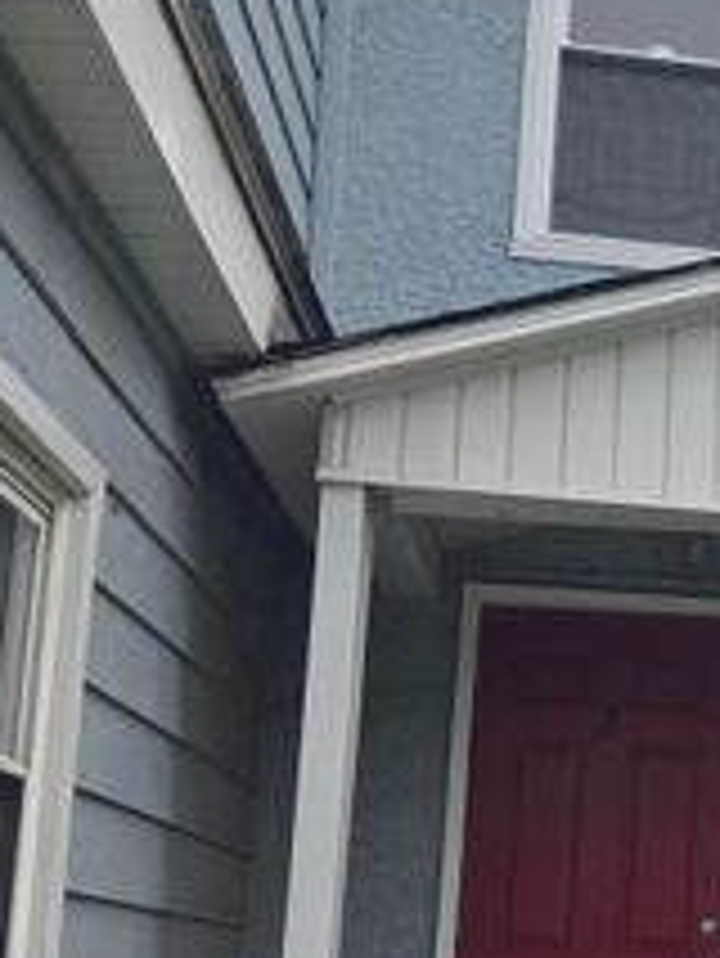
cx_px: 1030
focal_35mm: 72
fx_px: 1995
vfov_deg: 26.8
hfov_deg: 18.5
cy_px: 650
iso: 25
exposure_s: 1/275
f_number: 1.8
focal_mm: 5.4
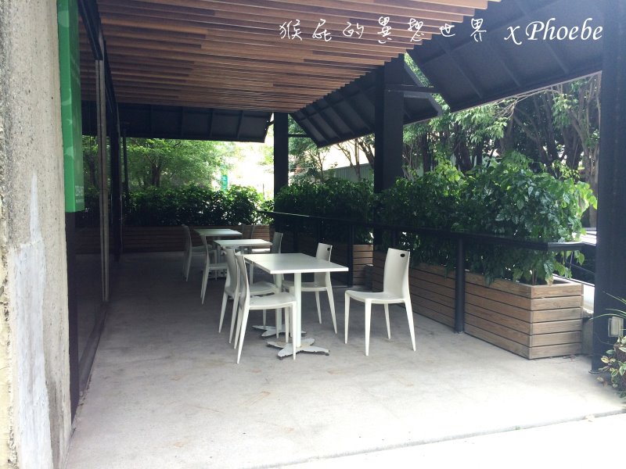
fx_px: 524
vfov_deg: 48.2
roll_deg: -1.5
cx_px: 313
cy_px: 234
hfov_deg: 61.7
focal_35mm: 29
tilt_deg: -5.0
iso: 32
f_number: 2.2
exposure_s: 1/297
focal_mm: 4.15
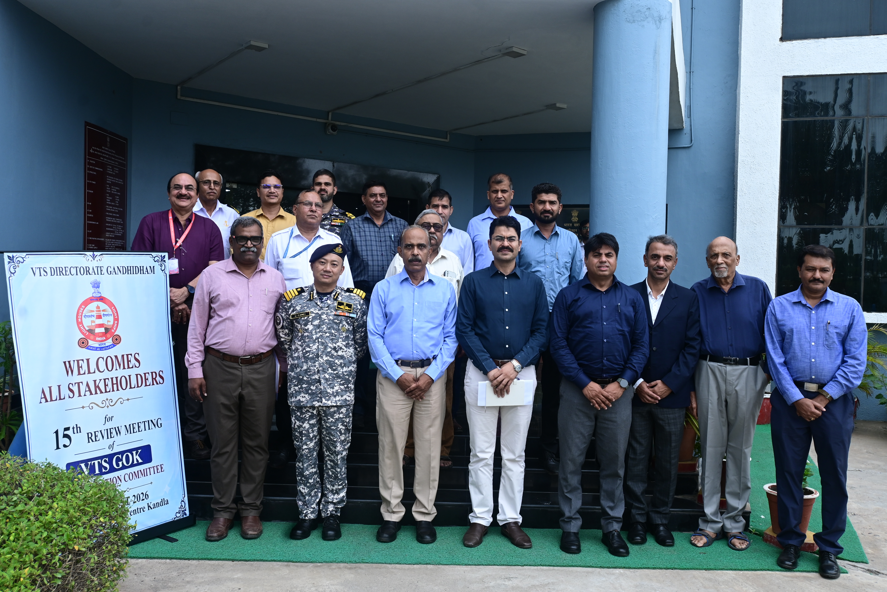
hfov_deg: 58.3
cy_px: 296
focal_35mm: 32
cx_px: 444
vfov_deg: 40.8
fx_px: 795
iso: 220
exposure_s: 1/125
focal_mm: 21.5
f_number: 8
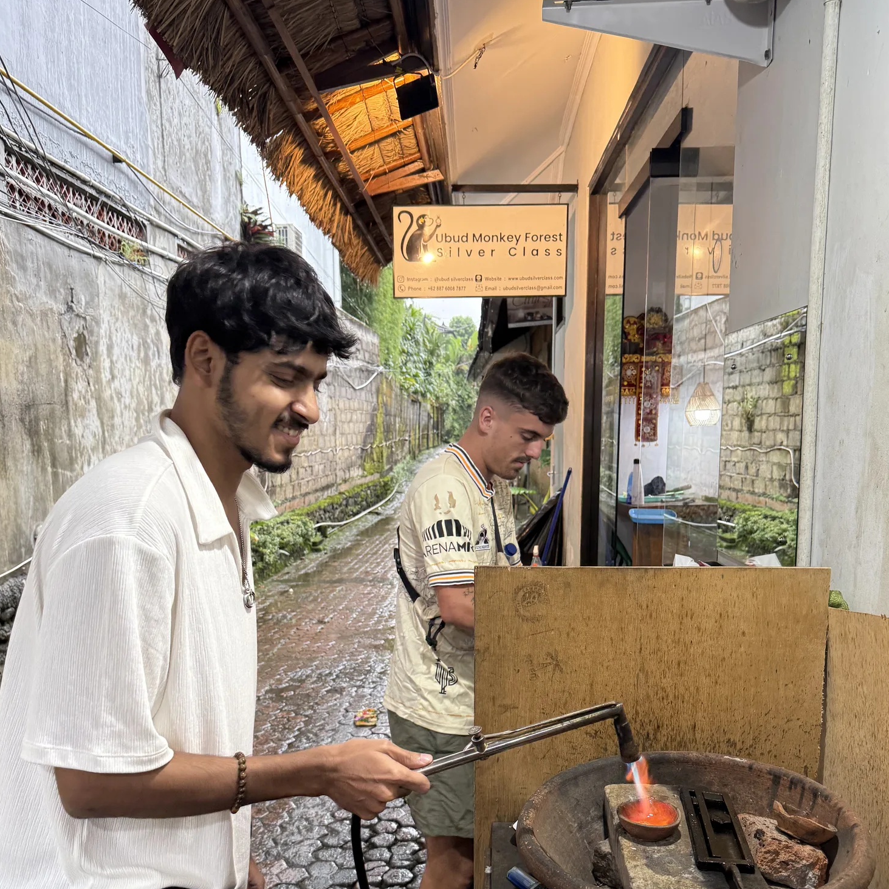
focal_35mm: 29
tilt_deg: -8.1
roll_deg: +0.3
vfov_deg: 55.0
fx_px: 843
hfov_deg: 55.6
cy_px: 552
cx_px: 448
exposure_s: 1/100
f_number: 1.78
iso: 200
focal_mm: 6.76
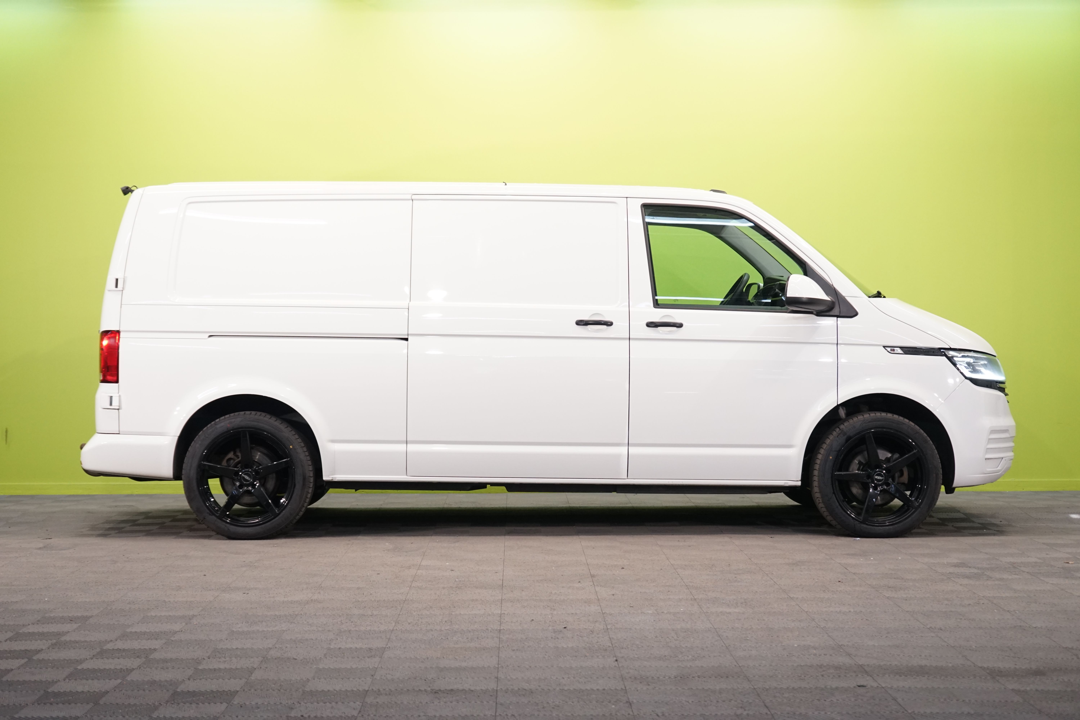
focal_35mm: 61
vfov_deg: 22.3
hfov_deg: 32.9
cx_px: 540
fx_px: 1830
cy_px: 360
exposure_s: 1/125
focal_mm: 61
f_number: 5.6
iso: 1600
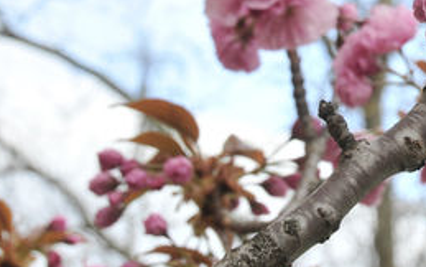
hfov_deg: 8.9
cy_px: -210
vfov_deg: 5.5
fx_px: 2706
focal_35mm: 233
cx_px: 505
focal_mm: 44
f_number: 11
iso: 200
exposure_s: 1/40
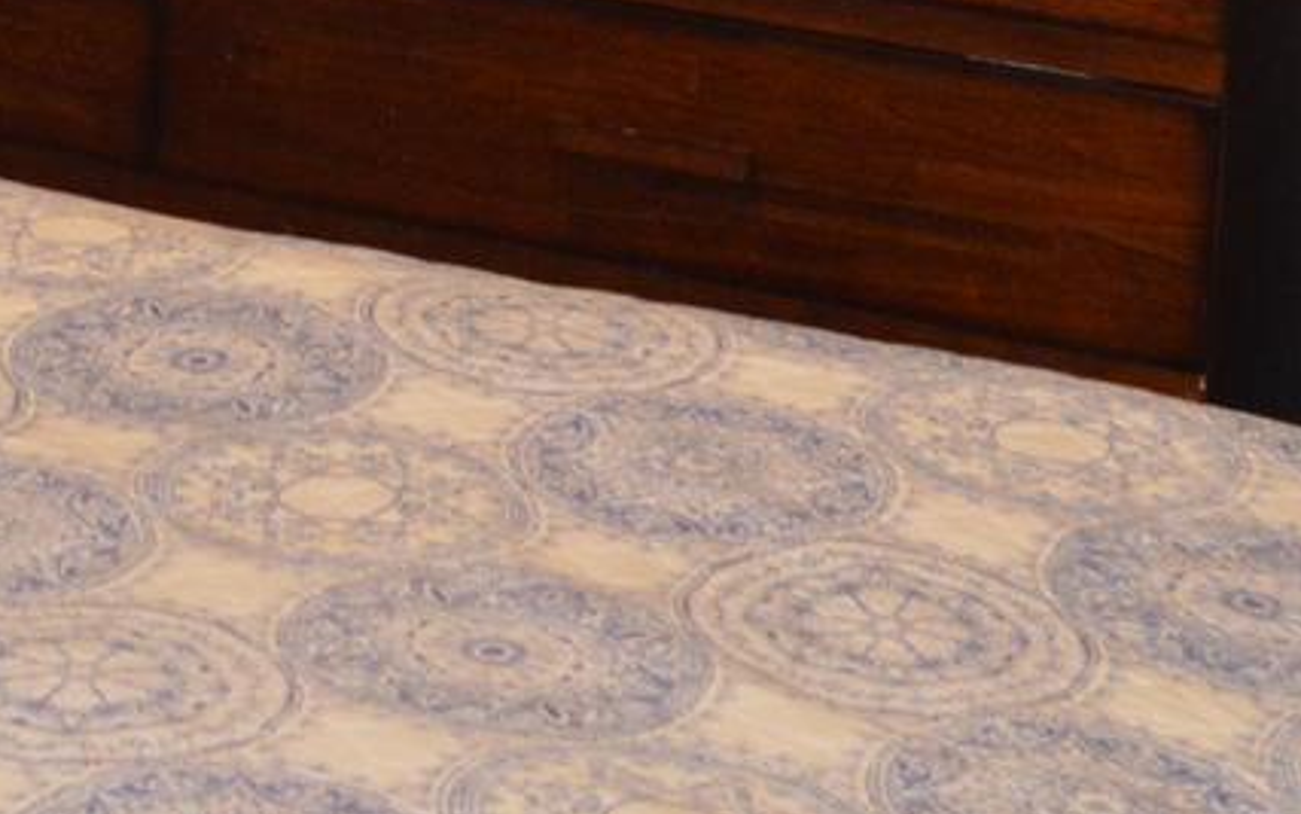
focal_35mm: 132
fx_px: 4681
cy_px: -846
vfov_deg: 9.3
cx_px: -207
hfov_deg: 15.3
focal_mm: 18
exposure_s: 1/60
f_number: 3.5
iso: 1100
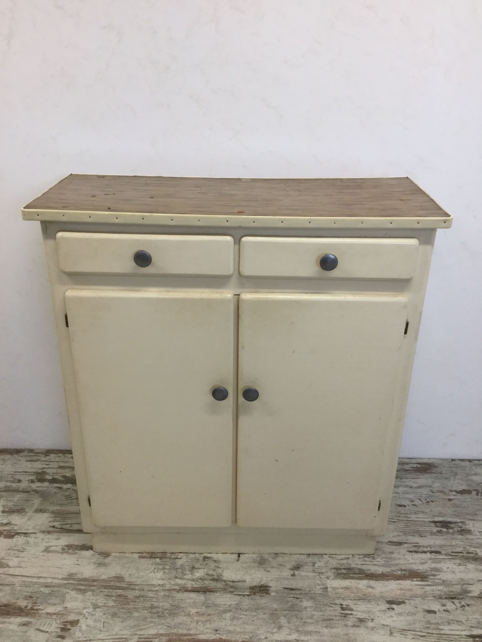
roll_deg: +1.4
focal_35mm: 31
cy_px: 321
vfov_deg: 58.4
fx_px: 576
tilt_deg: -26.2
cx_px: 241
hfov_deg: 45.4
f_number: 2.4
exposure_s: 1/33
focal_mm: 3.3
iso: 32
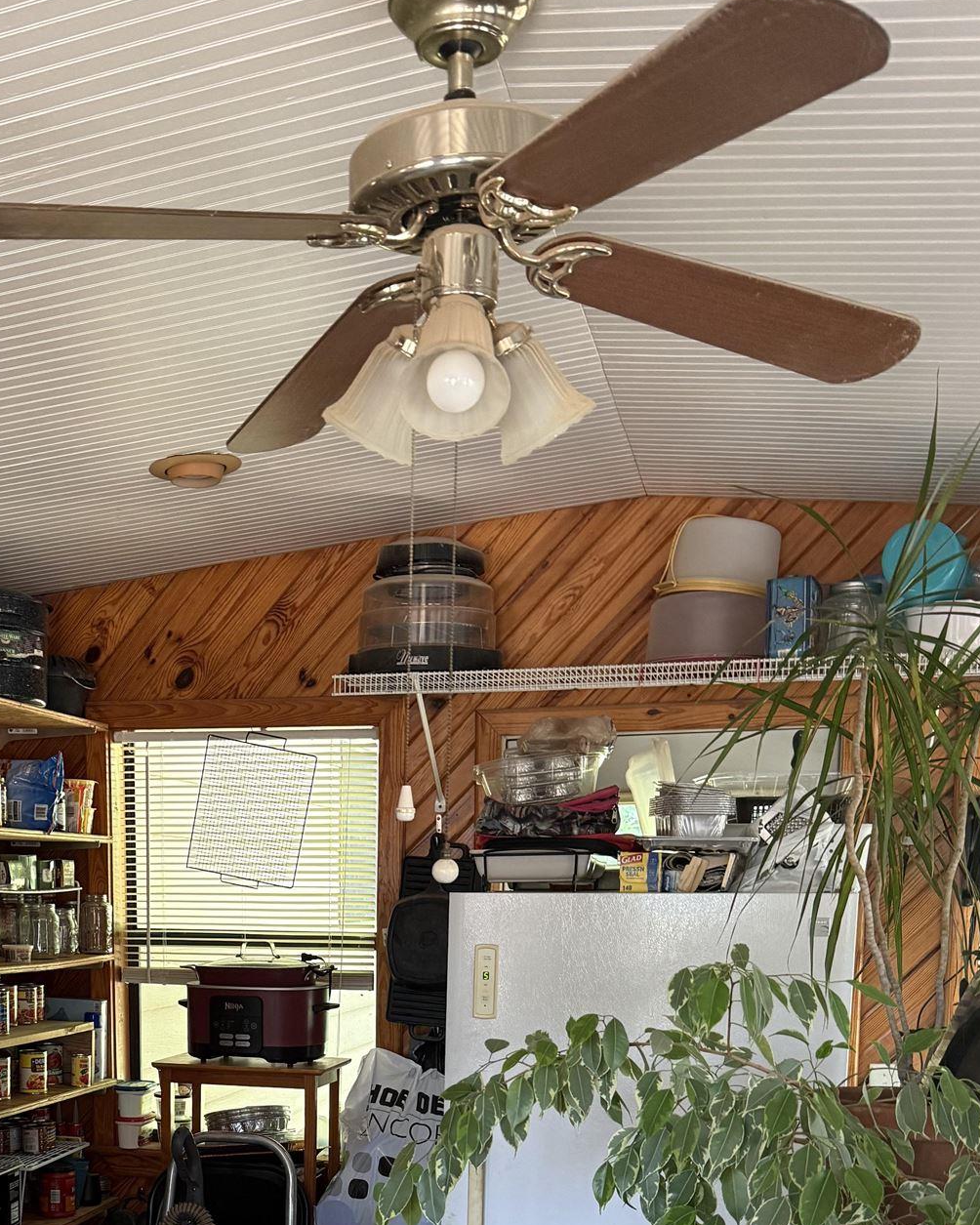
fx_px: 1559
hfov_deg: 34.3
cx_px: 273
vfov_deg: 39.6
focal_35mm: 43
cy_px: 1114
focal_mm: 6.76
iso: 320
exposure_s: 1/60
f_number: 1.78
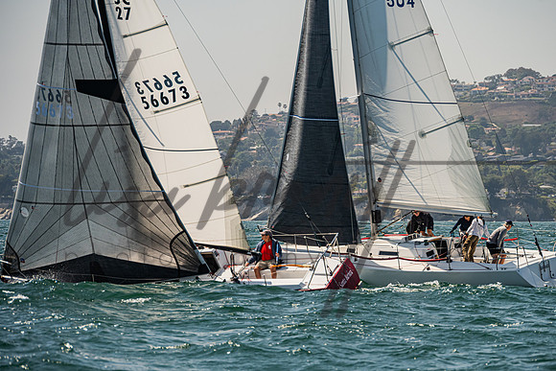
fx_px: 4077
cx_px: 315
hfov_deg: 7.8
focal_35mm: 264
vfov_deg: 5.2
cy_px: 206
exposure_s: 1/2500
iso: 500
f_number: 8
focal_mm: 230
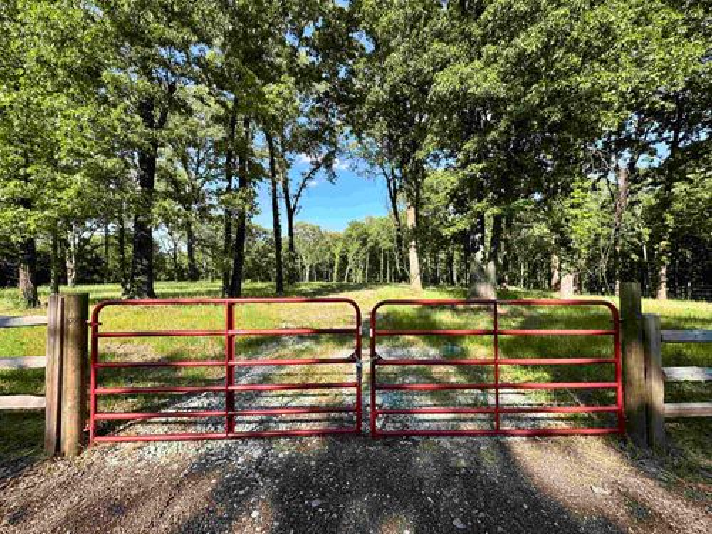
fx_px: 288
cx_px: 356
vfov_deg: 85.7
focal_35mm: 14
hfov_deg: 102.1
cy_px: 267
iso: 40
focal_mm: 2.22
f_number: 2.2
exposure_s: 1/749
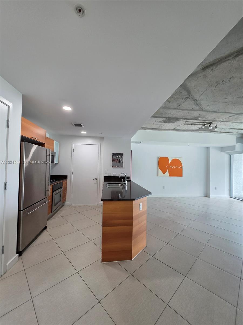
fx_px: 122
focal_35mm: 13
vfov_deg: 106.2
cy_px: 162
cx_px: 122
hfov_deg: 89.9
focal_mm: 2.2
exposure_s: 1/120
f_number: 1.9
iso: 160
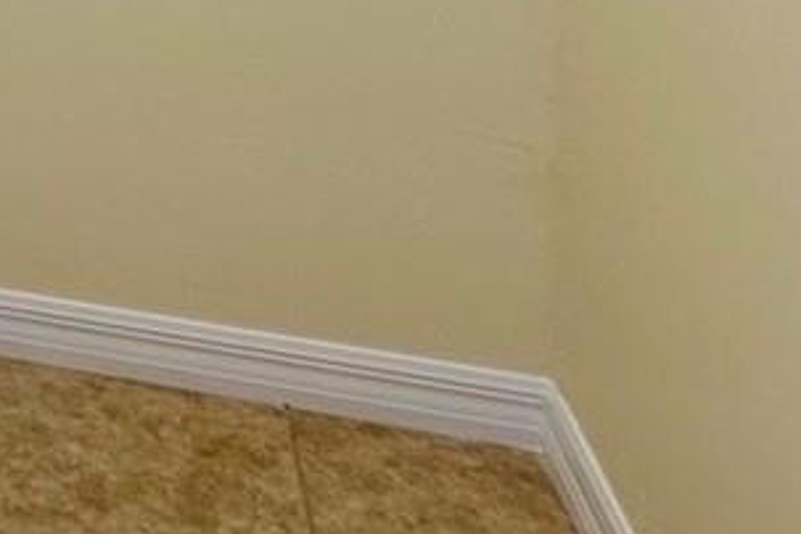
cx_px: -518
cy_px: -563
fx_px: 1713
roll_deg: -0.3
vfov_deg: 14.4
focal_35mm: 77
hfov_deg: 20.8
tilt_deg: -2.1
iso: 64
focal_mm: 2.22
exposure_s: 1/120
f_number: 2.2
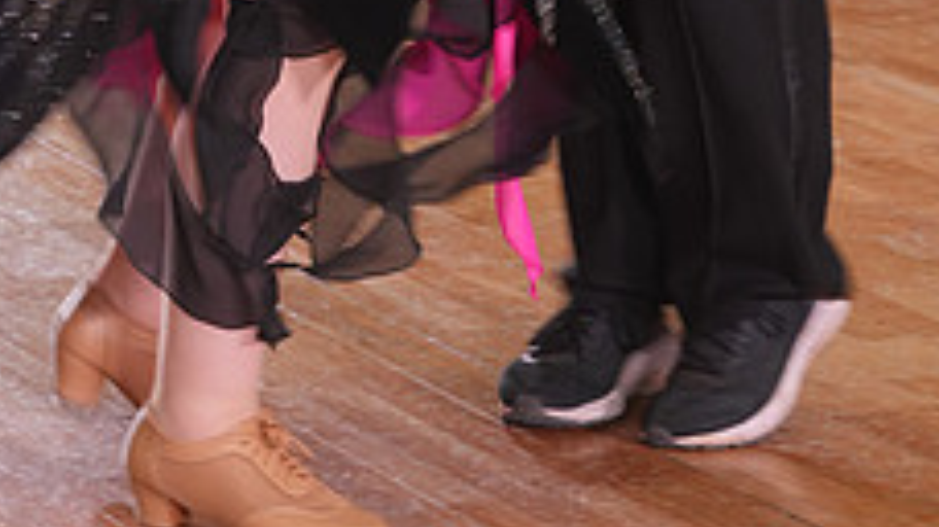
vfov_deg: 4.8
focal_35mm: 251
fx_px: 6247
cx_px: 369
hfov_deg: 8.6
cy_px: -482
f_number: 5
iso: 640
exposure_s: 1/60
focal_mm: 94
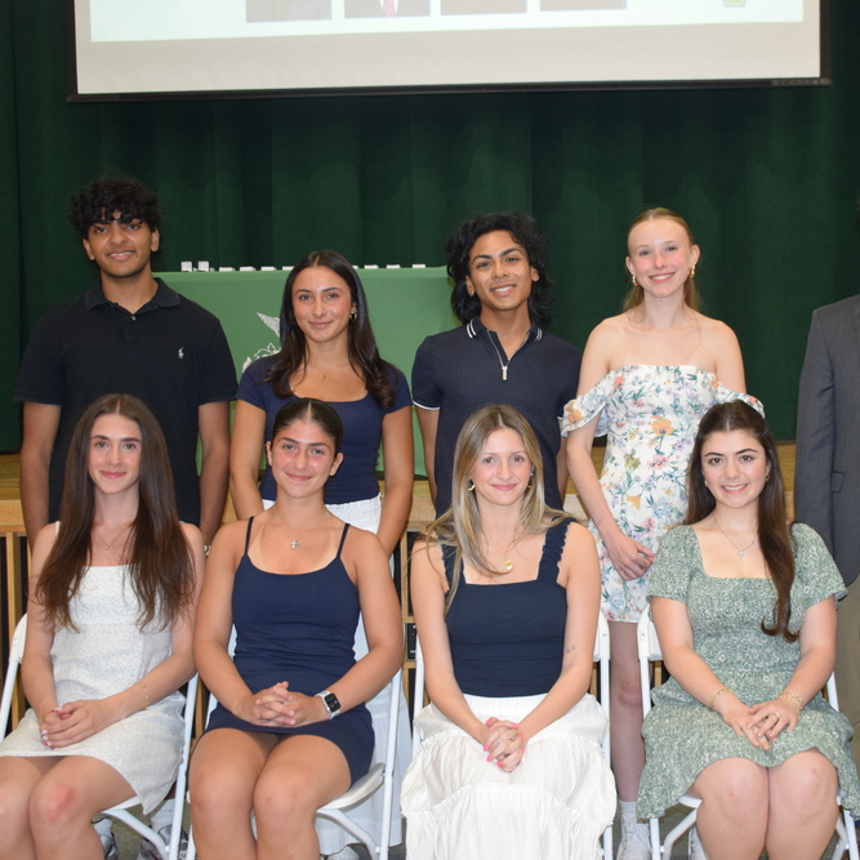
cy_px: 427
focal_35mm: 47
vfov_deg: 36.1
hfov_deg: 35.9
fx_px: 1321
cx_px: 526
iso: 1100
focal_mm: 24
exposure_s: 1/60
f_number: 3.8
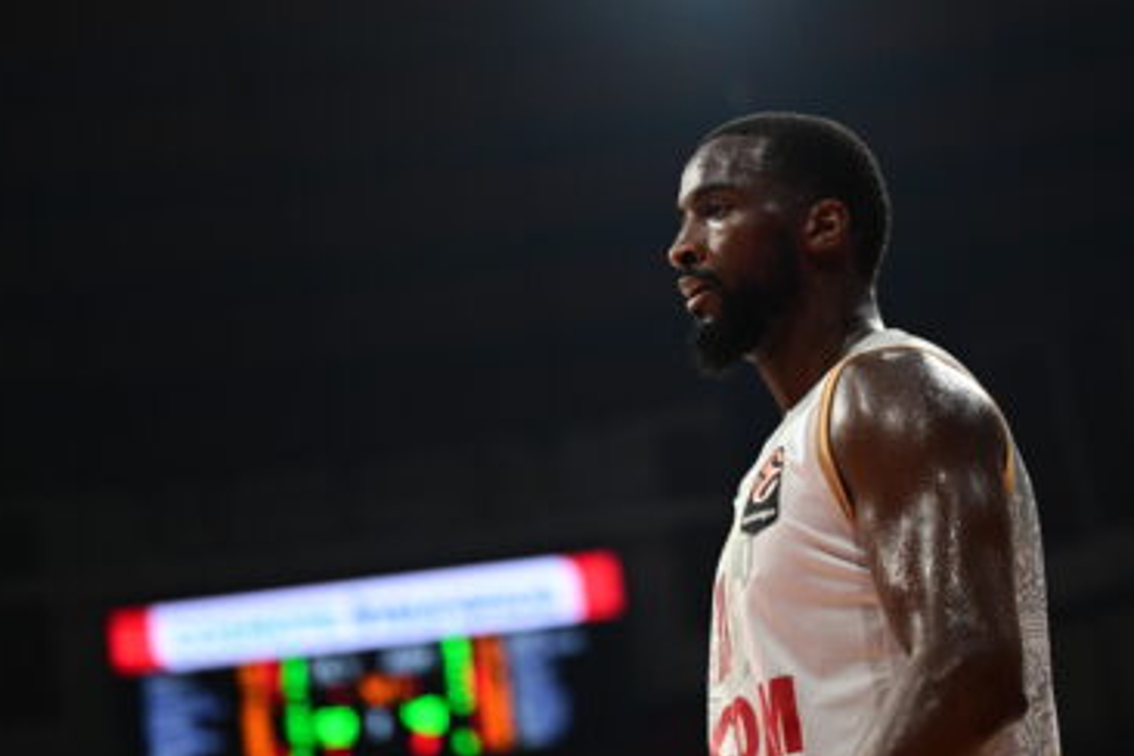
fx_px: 3717
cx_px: 722
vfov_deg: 11.6
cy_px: 294
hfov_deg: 17.3
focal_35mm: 118
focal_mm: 90
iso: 1600
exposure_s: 1/1000
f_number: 2.8
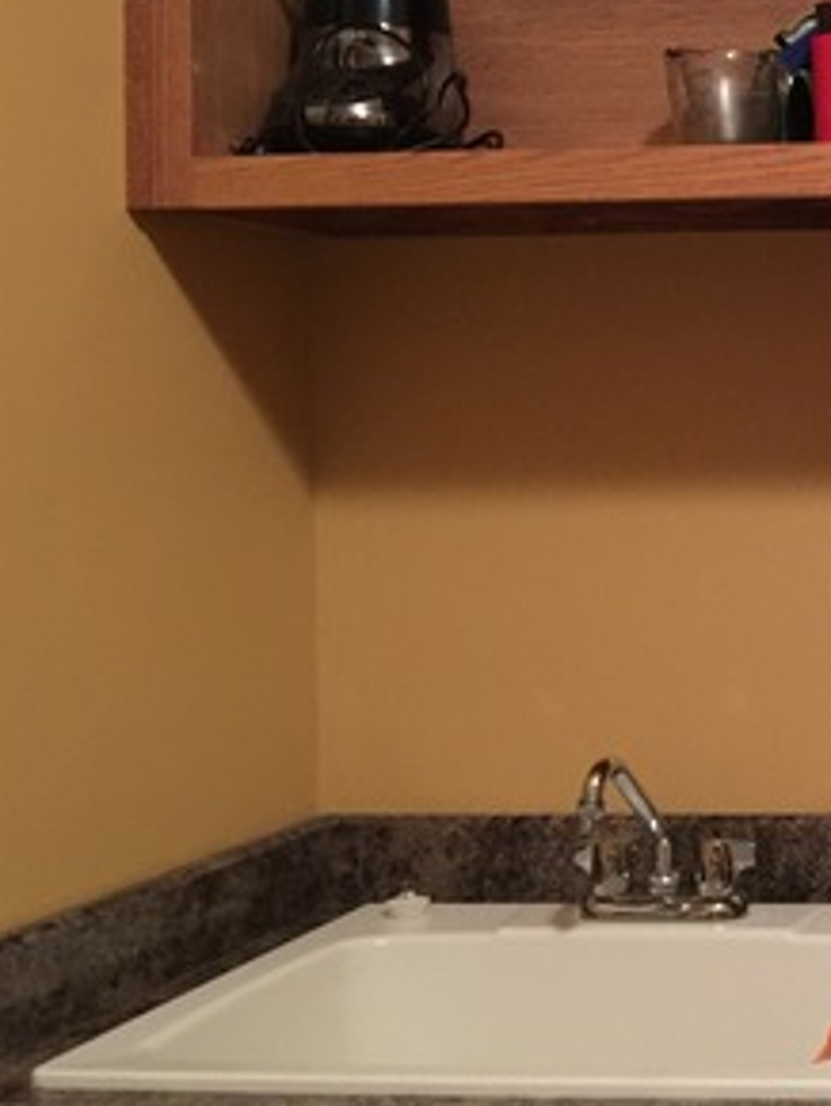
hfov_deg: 20.6
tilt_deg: -0.4
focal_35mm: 64
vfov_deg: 30.1
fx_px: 2046
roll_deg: +0.0
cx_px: 1132
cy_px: 431
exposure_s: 1/4
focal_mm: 4.15
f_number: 2.2
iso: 125
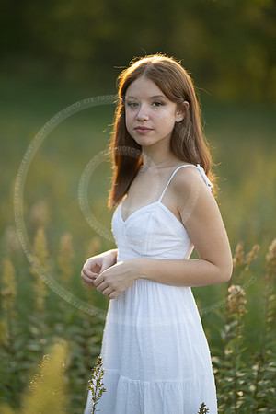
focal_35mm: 85
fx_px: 977
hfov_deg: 16.1
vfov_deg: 23.9
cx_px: 138
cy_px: 207
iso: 160
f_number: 1.2
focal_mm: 85
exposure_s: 1/1600
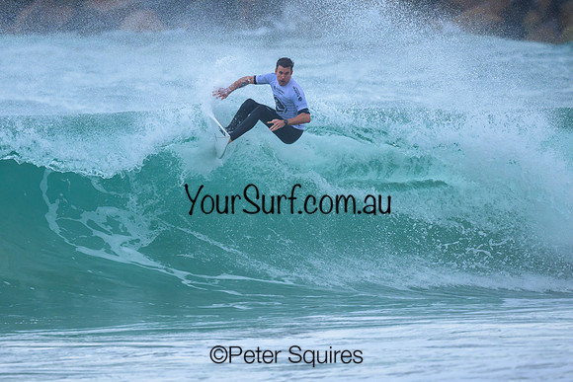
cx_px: 193
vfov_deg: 1.3
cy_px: 187
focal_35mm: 1100
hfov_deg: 1.9
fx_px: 17509
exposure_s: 1/2000
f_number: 6.3
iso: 900
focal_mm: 800
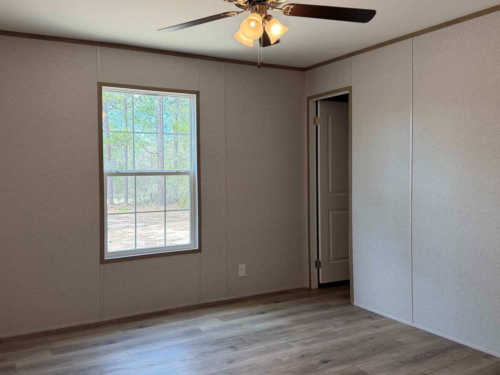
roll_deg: +1.0
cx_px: 246
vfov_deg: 45.4
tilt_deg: -0.2
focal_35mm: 31
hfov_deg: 58.4
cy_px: 176
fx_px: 448
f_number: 1.78
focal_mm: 6.76
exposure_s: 1/203
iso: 125
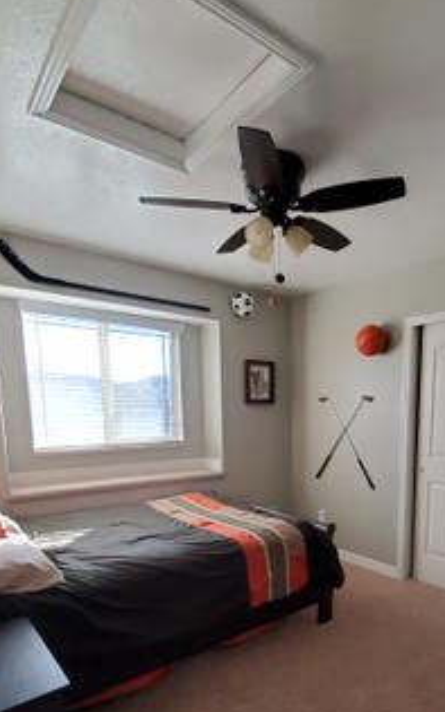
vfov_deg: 78.8
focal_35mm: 21
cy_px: 490
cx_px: 291
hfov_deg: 56.2
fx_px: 407
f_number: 2.2
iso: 320
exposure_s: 1/59
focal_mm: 1.8
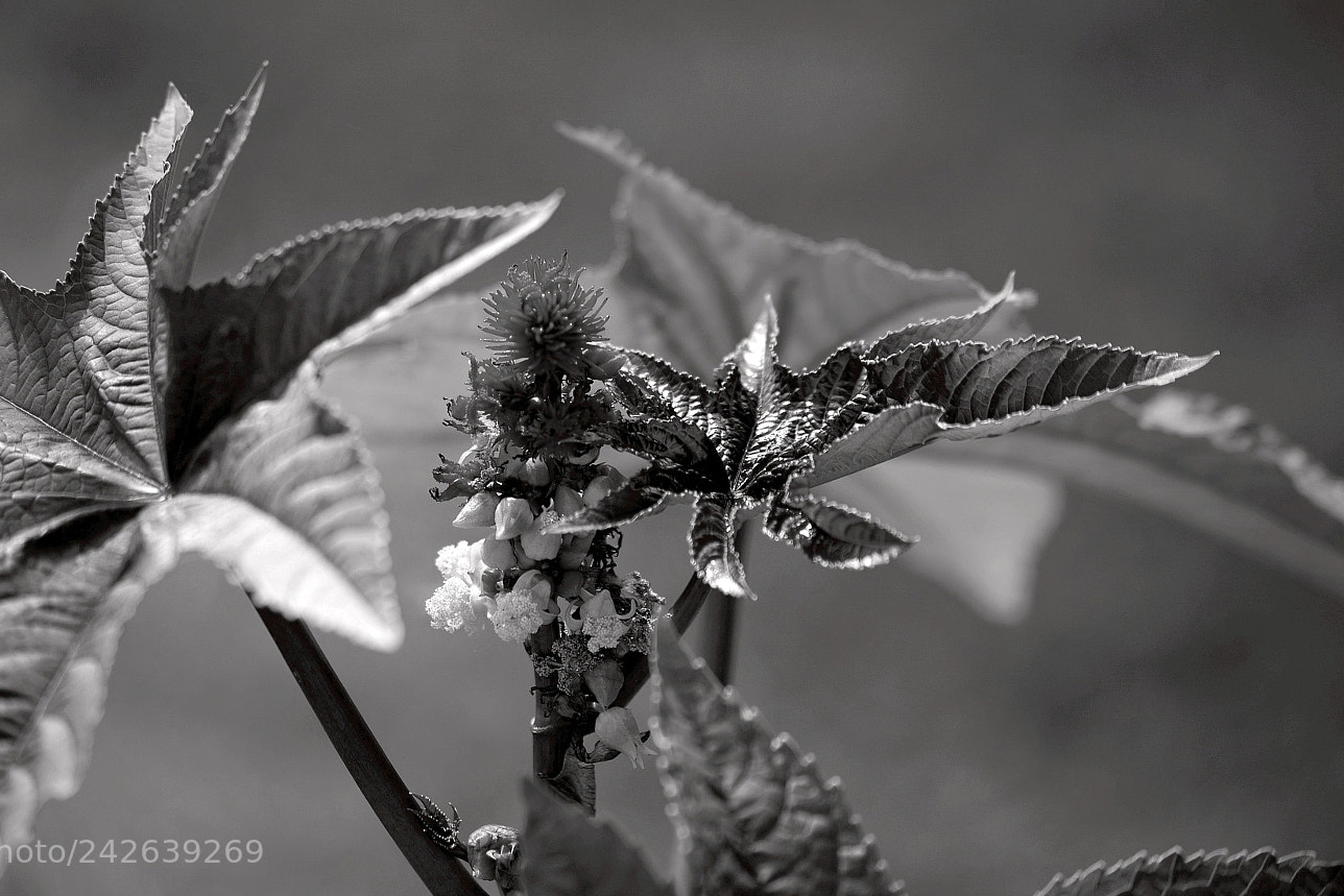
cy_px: 377
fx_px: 8811
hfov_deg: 8.7
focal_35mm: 236
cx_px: 552
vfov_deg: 5.8
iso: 200
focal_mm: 190
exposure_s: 1/200
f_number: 6.3
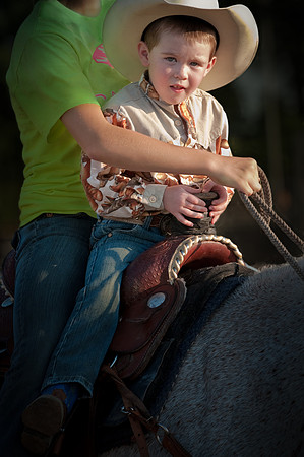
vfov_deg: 6.9
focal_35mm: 300
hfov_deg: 4.6
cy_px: 228
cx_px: 152
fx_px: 3809
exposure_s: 1/320
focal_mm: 200
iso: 400
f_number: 5.6
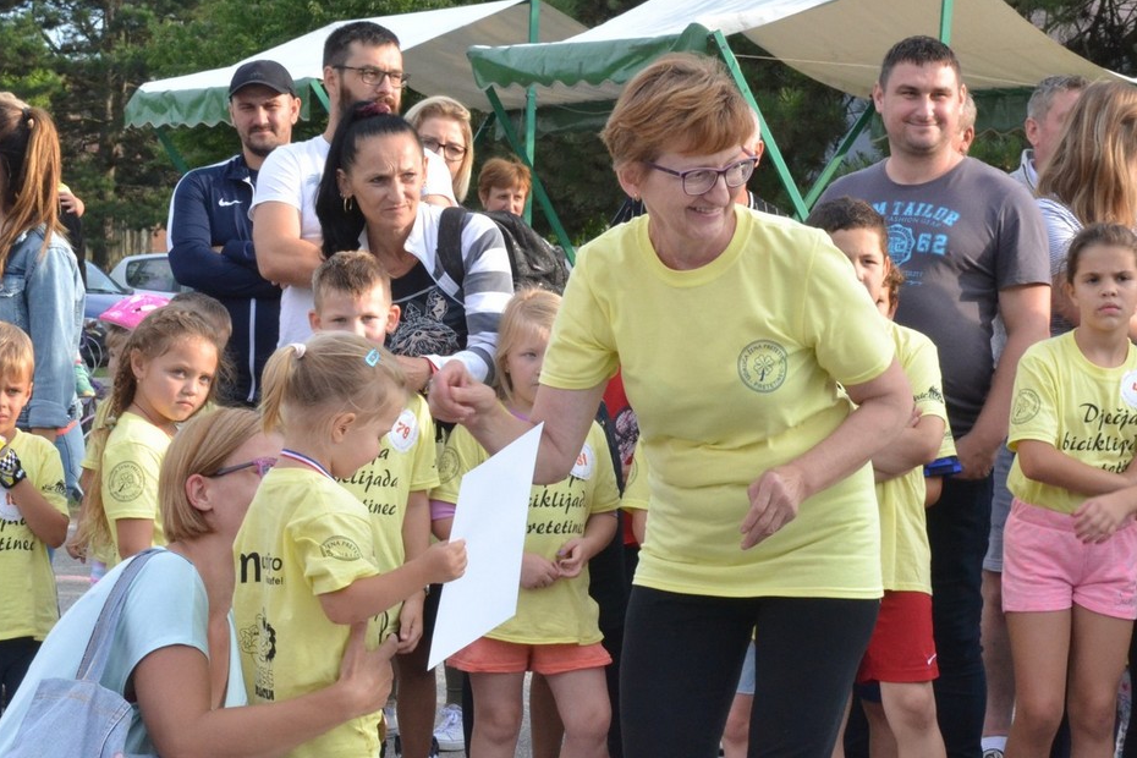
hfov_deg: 17.1
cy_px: 526
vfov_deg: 11.4
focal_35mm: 120
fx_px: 3781
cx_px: 554
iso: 1600
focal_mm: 55
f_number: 14
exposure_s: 1/200
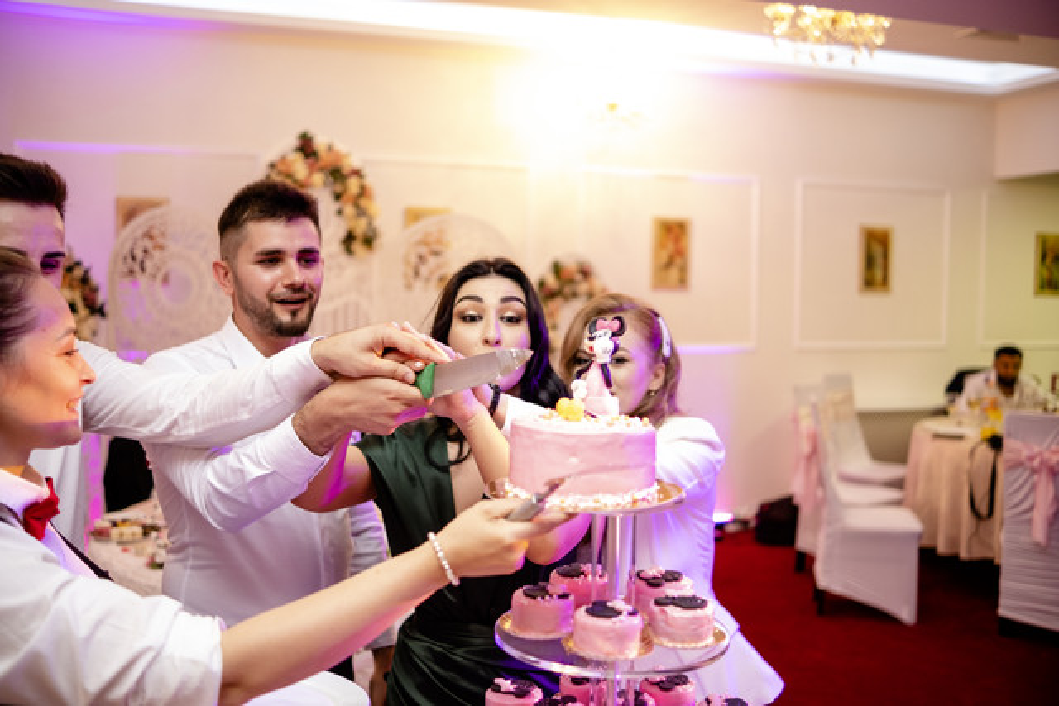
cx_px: 530
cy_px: 353
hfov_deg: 54.4
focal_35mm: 35
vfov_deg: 37.9
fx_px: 1030
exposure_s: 1/160
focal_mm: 23
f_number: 1.4
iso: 800
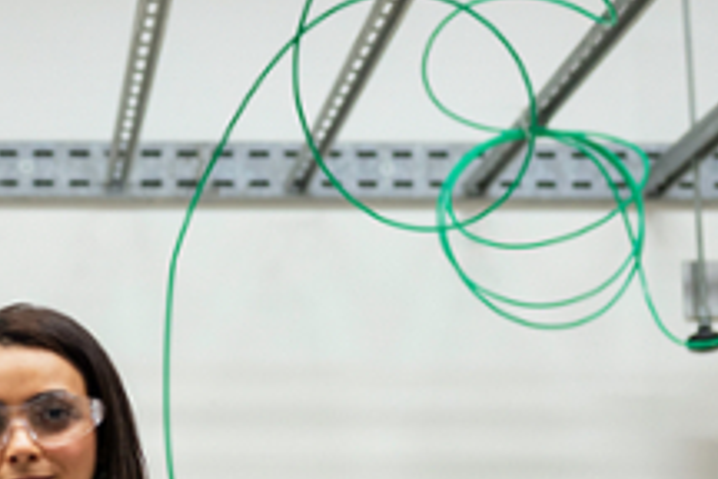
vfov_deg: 13.5
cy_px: 645
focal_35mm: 97
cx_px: -3
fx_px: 1934
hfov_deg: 20.4
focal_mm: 35
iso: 1250
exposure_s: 1/250
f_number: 2
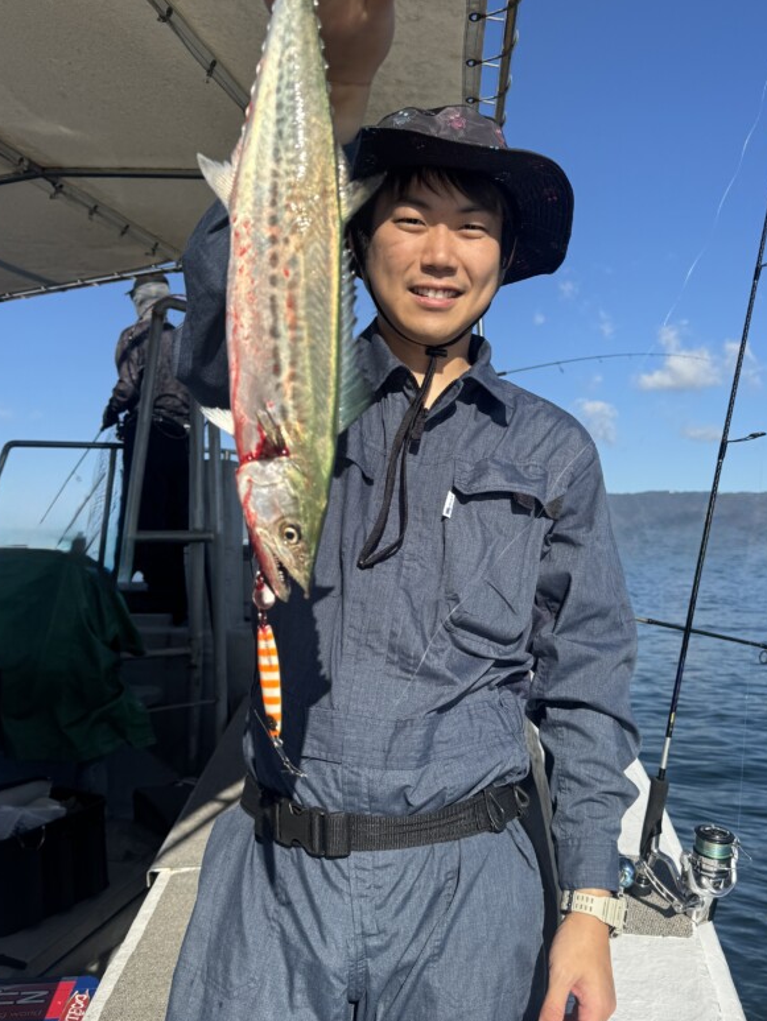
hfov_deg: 45.4
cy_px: 529
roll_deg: -2.0
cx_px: 415
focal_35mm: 31
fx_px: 915
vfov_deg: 58.3
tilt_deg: +2.0
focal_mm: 6.76
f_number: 1.78
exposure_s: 1/5348
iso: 80
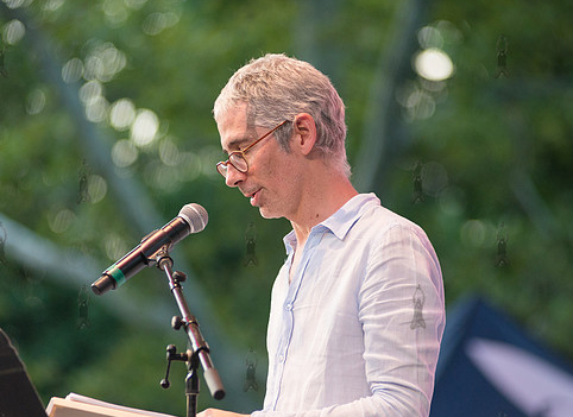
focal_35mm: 233
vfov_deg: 6.3
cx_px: 309
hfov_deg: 8.6
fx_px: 3817
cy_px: 225
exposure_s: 1/640
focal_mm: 170
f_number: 2.8
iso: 1250
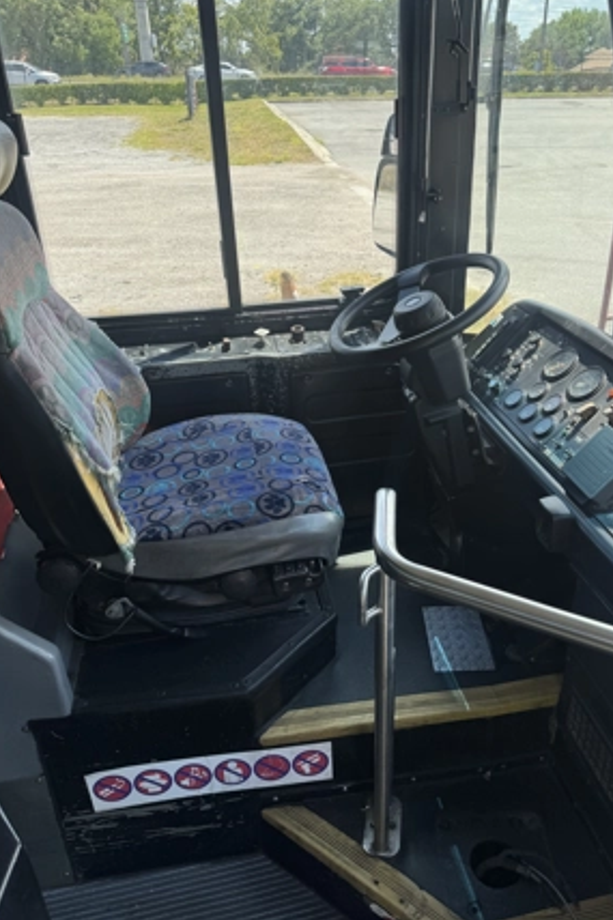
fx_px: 716
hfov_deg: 46.3
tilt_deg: -27.4
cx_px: 340
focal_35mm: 28
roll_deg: +0.4
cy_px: 441
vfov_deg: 65.5
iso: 80
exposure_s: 1/925
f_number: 1.78
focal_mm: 6.76
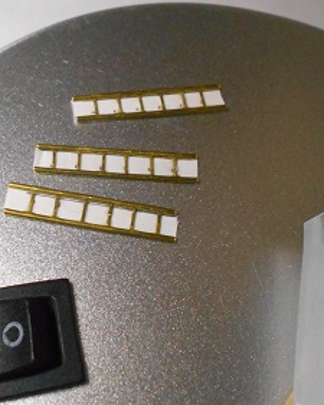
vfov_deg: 35.8
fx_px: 624
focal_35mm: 52
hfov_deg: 29.0
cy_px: 149
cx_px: 127
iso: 800
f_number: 3.4
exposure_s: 1/200
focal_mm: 5.1
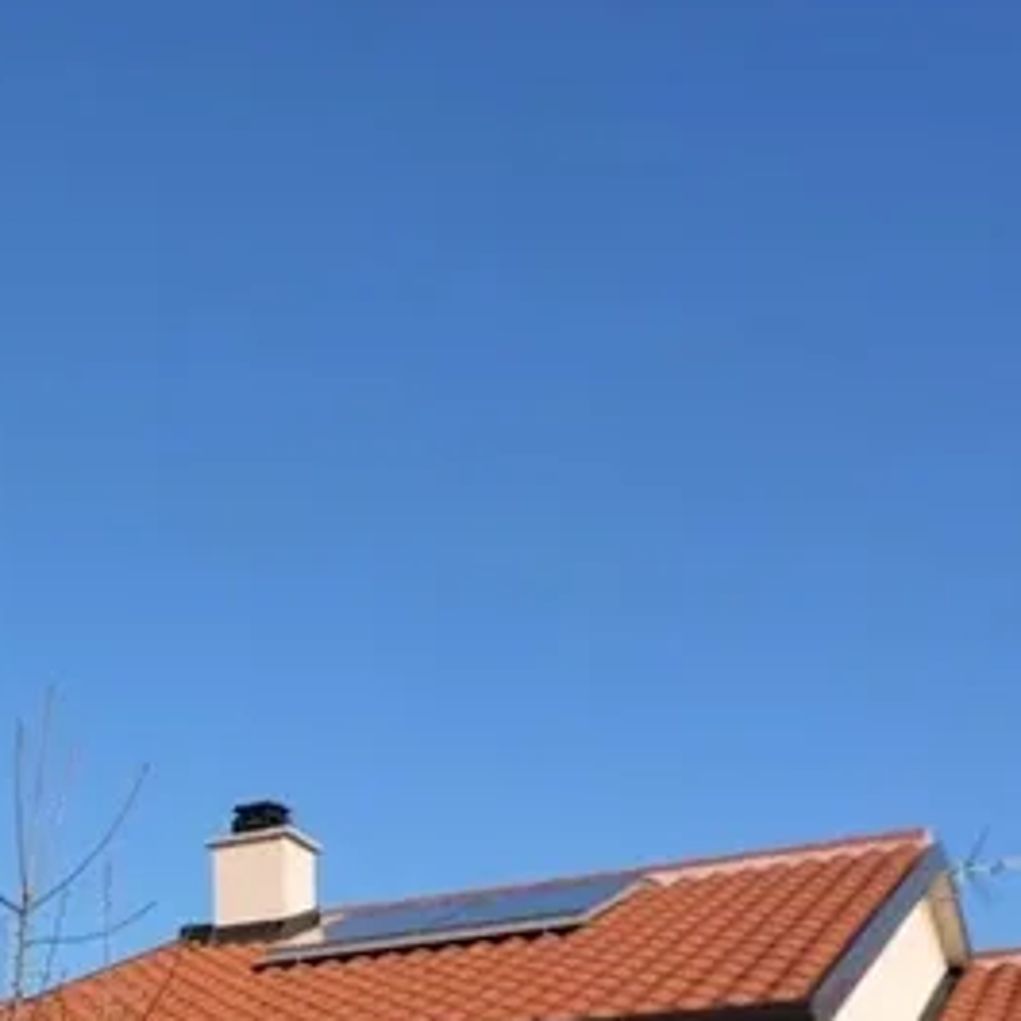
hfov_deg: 24.5
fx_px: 2136
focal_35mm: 64
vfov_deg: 25.2
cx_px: -181
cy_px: 1086
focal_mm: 4.3
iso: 100
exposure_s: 1/1250
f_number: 3.3
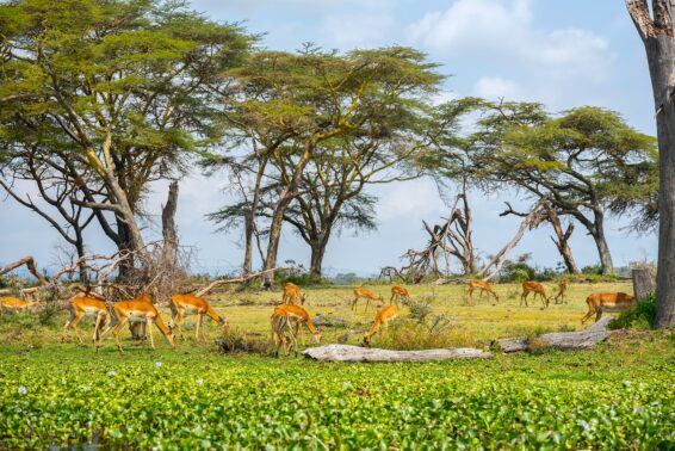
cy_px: 226
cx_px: 338
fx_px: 1313
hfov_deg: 28.8
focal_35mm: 70
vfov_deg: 19.5
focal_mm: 70
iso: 320
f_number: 3.5
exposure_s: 1/400
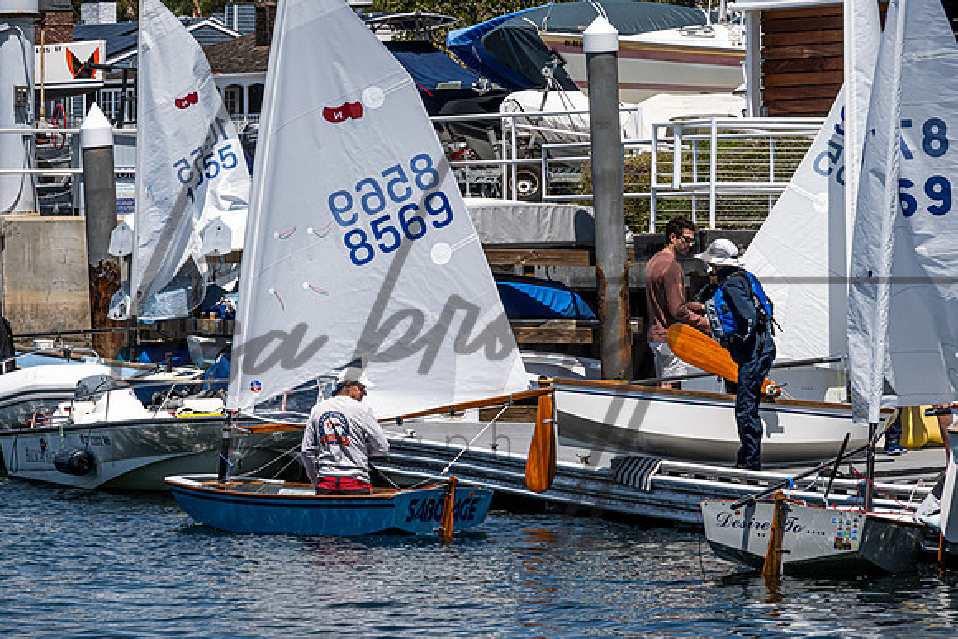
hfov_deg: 7.9
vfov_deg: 5.3
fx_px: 6944
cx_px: 367
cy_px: 310
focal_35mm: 261
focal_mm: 200
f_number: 18
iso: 250
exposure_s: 1/400
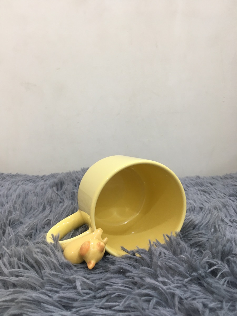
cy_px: 158
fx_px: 265
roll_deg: +0.0
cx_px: 118
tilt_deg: -9.8
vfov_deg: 61.7
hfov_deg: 48.2
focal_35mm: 29
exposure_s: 1/33
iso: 80
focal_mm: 4.15
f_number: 2.2
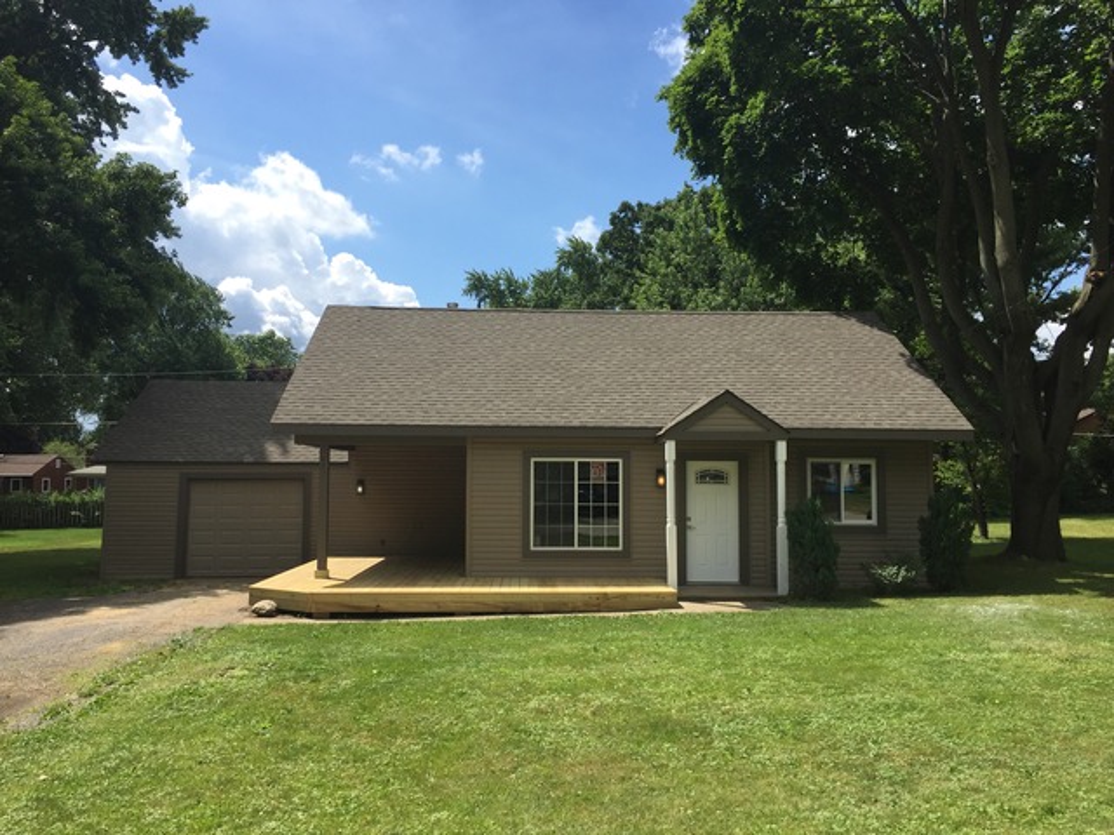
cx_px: 557
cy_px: 418
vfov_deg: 48.2
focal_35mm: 29
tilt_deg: +3.9
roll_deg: -0.4
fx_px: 933
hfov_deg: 61.7
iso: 32
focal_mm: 4.15
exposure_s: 1/1883
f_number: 2.2
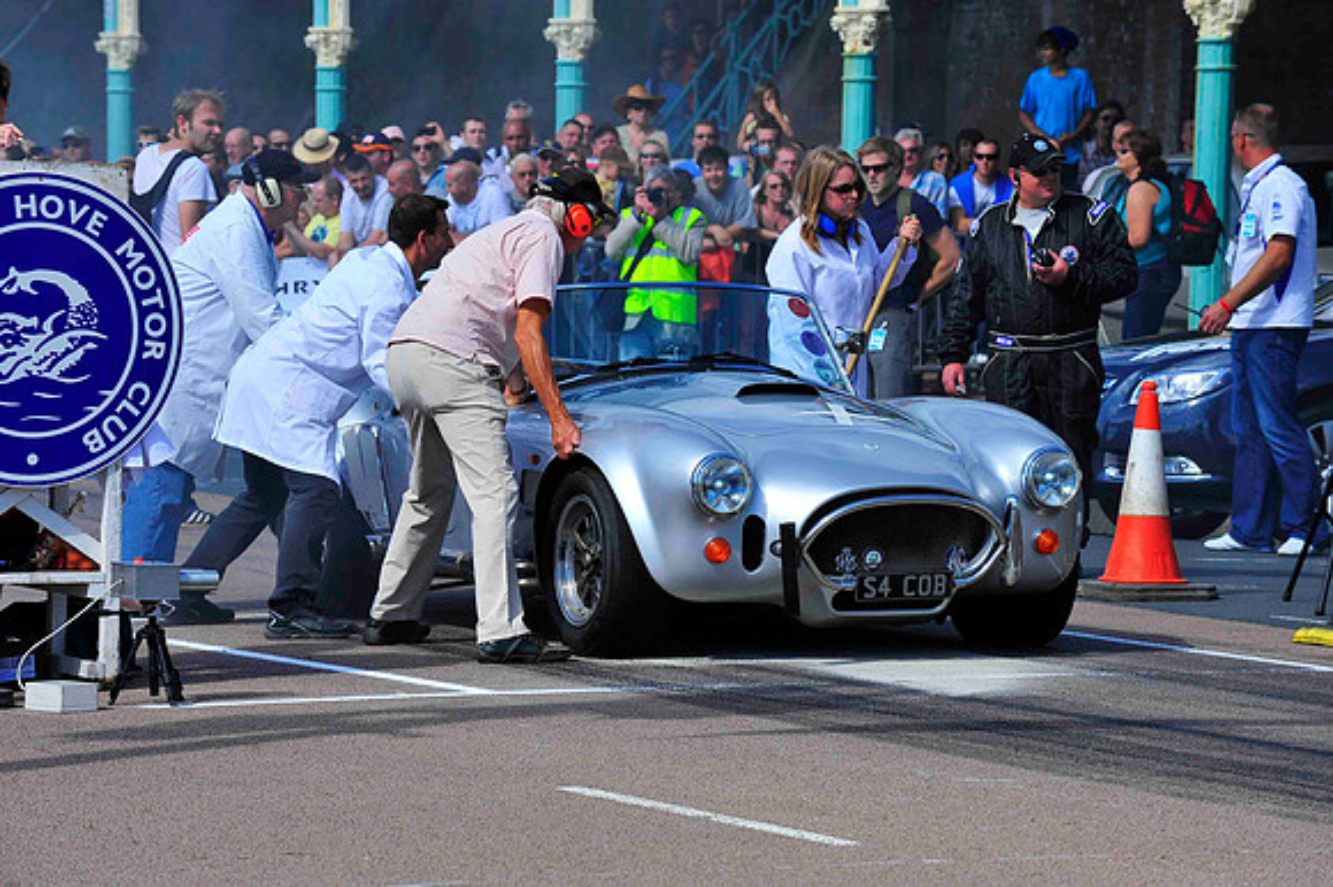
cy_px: 444
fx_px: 7401
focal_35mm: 200
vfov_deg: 6.9
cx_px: 666
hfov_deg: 10.3
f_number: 10
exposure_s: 1/800
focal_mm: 200
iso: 400
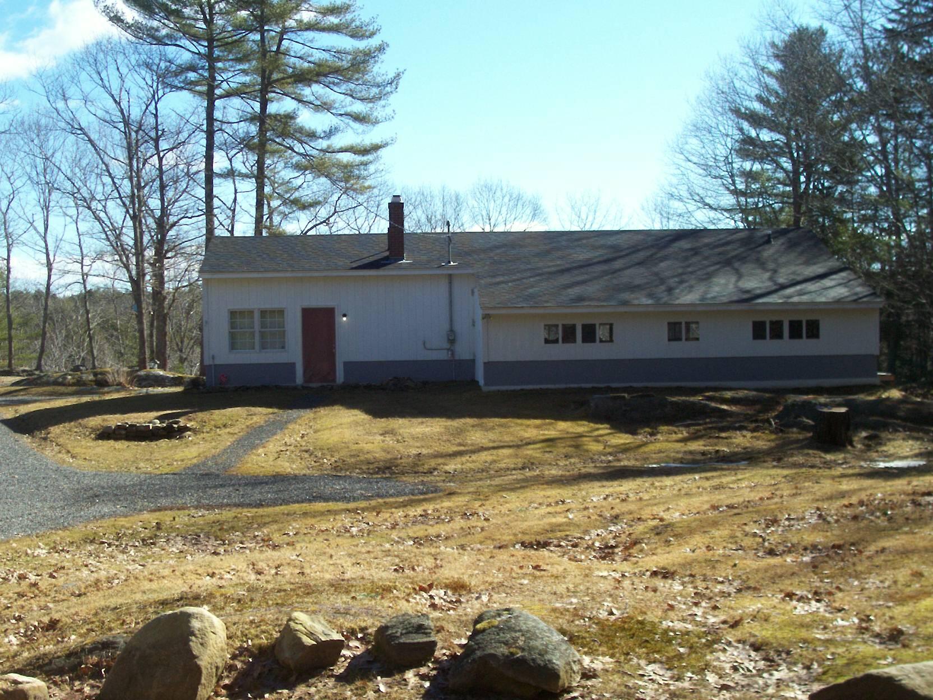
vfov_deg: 27.5
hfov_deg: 36.2
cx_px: 466
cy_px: 350
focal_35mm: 53
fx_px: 1429
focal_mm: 8.7
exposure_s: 1/754
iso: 80
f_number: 3.2
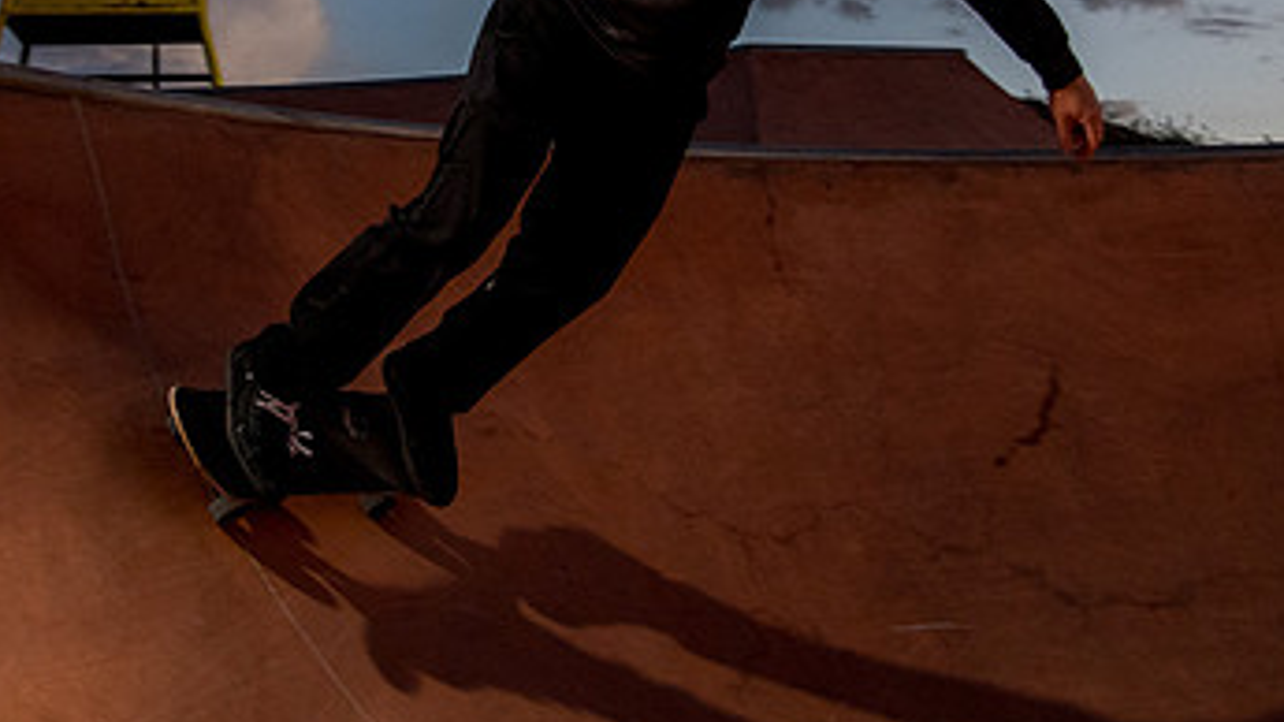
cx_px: 532
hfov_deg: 29.7
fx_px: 2417
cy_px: 32
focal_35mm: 71
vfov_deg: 16.7
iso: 5000
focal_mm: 30
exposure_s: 1/250
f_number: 4
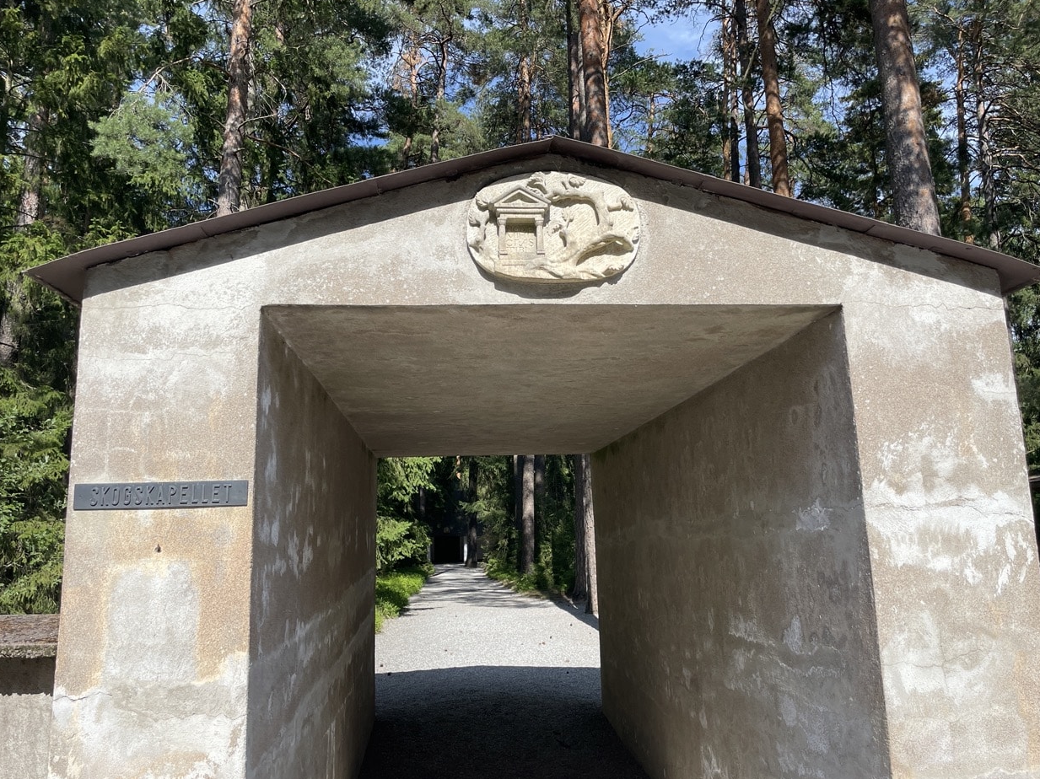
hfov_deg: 65.3
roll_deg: +1.3
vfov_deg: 51.3
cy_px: 385
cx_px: 503
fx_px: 811
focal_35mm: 27
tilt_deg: +9.8
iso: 32
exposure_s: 1/2681
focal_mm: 4.2
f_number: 1.6
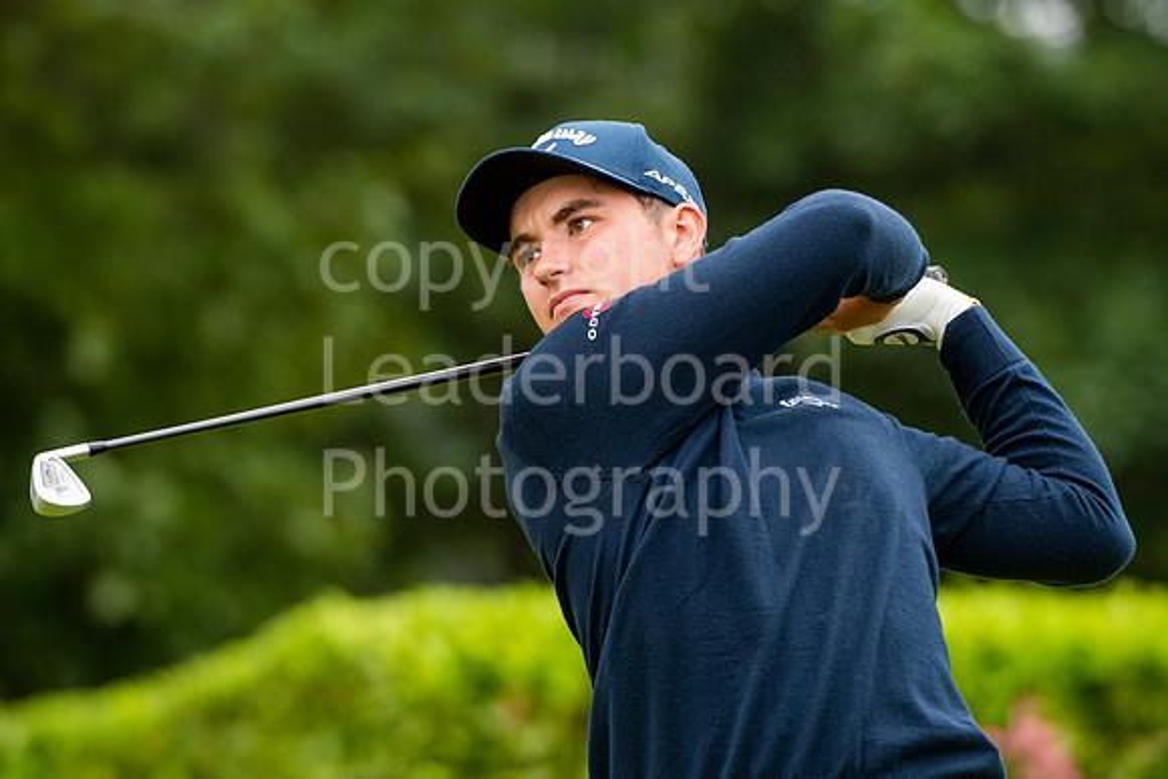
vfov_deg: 4.6
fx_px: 9735
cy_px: 390
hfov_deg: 6.9
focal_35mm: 300
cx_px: 584
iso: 1600
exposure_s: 1/1000
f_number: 4
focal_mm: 200
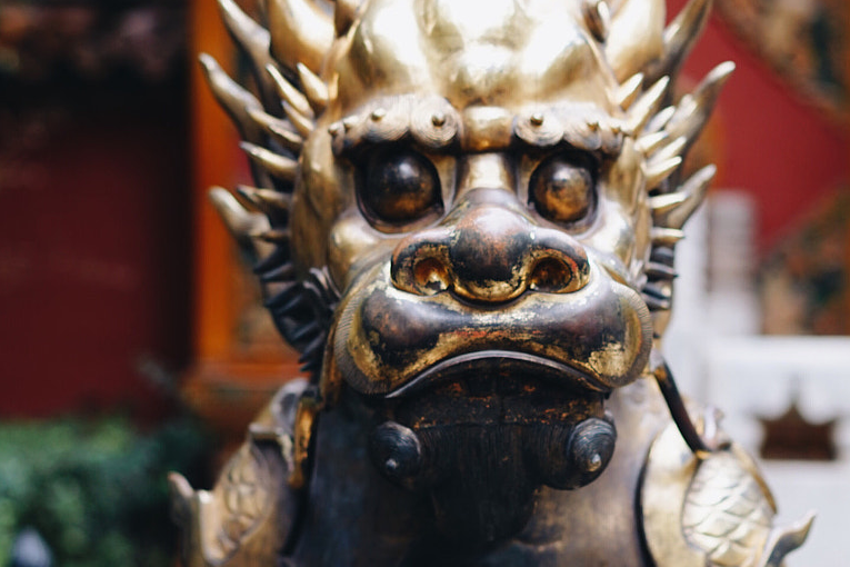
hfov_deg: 17.8
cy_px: 279
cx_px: 513
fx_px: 2715
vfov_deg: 11.9
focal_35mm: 115
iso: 100
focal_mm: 55
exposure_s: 1/50
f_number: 2.5
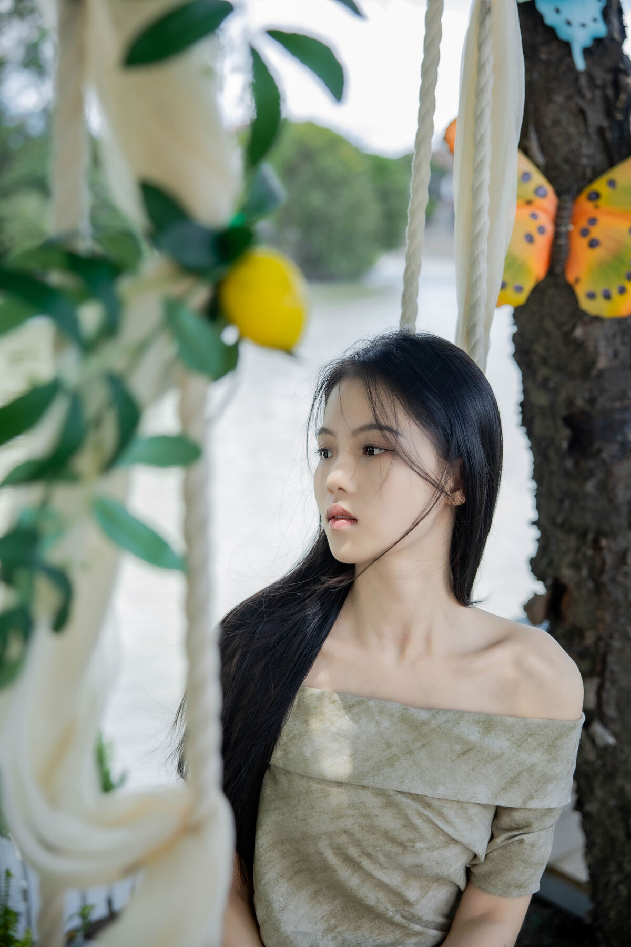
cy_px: 474
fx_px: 1314
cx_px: 316
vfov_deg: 39.6
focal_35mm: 50
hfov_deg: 27.0
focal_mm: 50
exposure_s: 1/250
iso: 100
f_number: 2.8
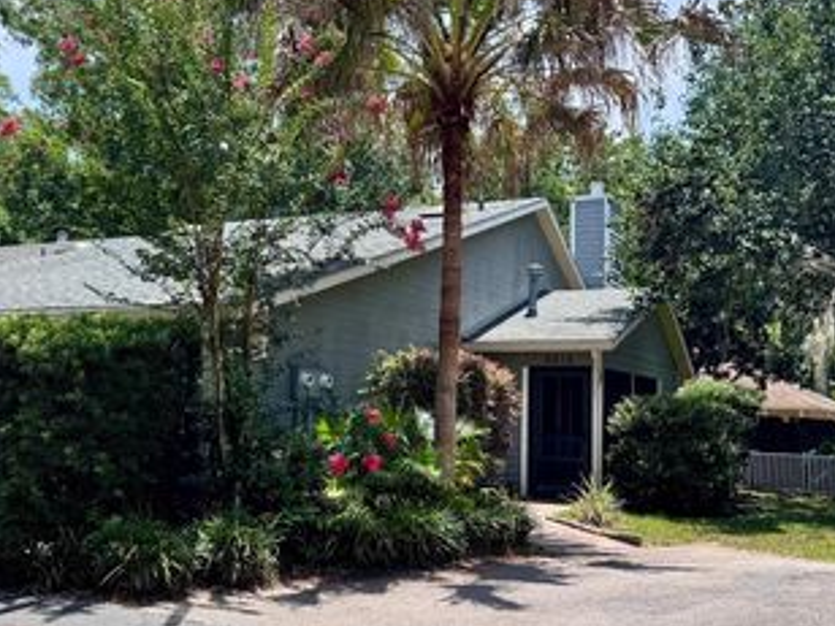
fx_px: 941
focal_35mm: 39
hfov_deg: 47.8
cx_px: 458
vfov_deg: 36.8
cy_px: 335
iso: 80
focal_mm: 6.76
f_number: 1.78
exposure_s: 1/2331
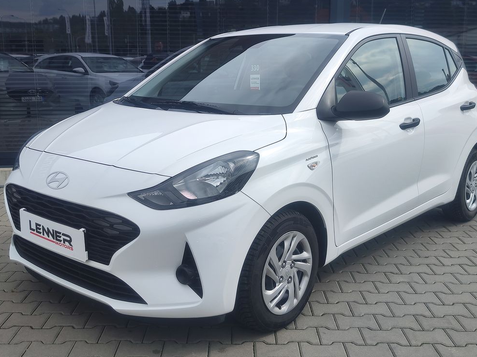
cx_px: 239
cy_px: 173
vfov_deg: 49.7
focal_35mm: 28
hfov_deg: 63.5
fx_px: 386
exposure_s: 1/731
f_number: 1.69
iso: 50
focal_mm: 7.01
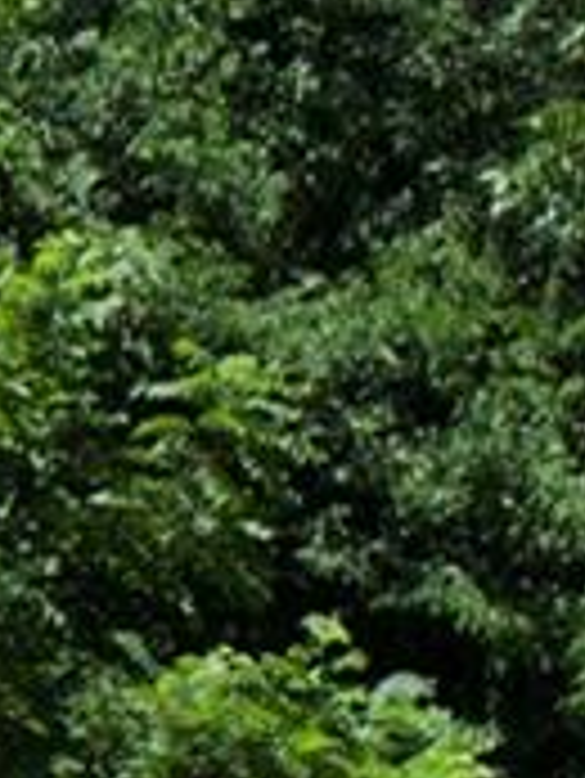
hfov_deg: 3.6
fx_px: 8957
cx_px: -1354
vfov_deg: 4.9
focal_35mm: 398
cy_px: 1241
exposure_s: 1/640
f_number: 8
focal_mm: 70
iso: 400
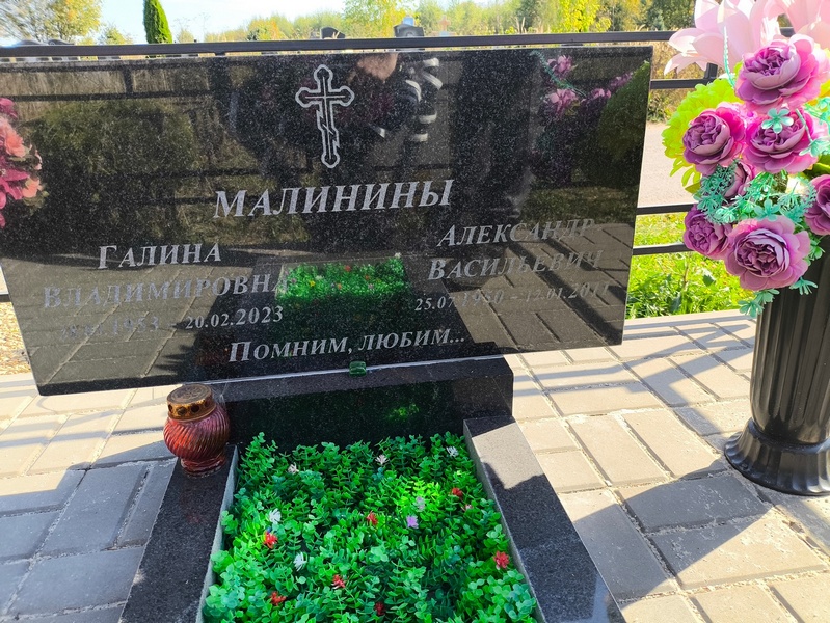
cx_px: 415
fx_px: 600
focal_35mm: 25
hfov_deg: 69.4
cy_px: 312
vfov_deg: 54.9
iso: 50
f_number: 1.7
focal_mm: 4.71
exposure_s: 1/379
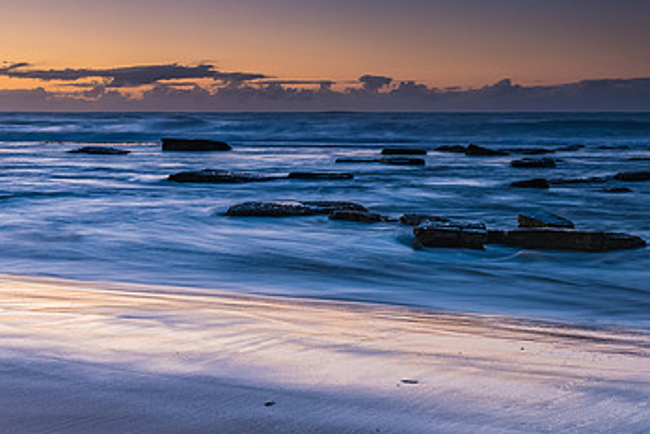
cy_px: 189
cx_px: 326
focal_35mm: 65
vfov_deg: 20.9
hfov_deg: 30.9
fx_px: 1174
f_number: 6.3
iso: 200
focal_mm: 26
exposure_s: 1.3
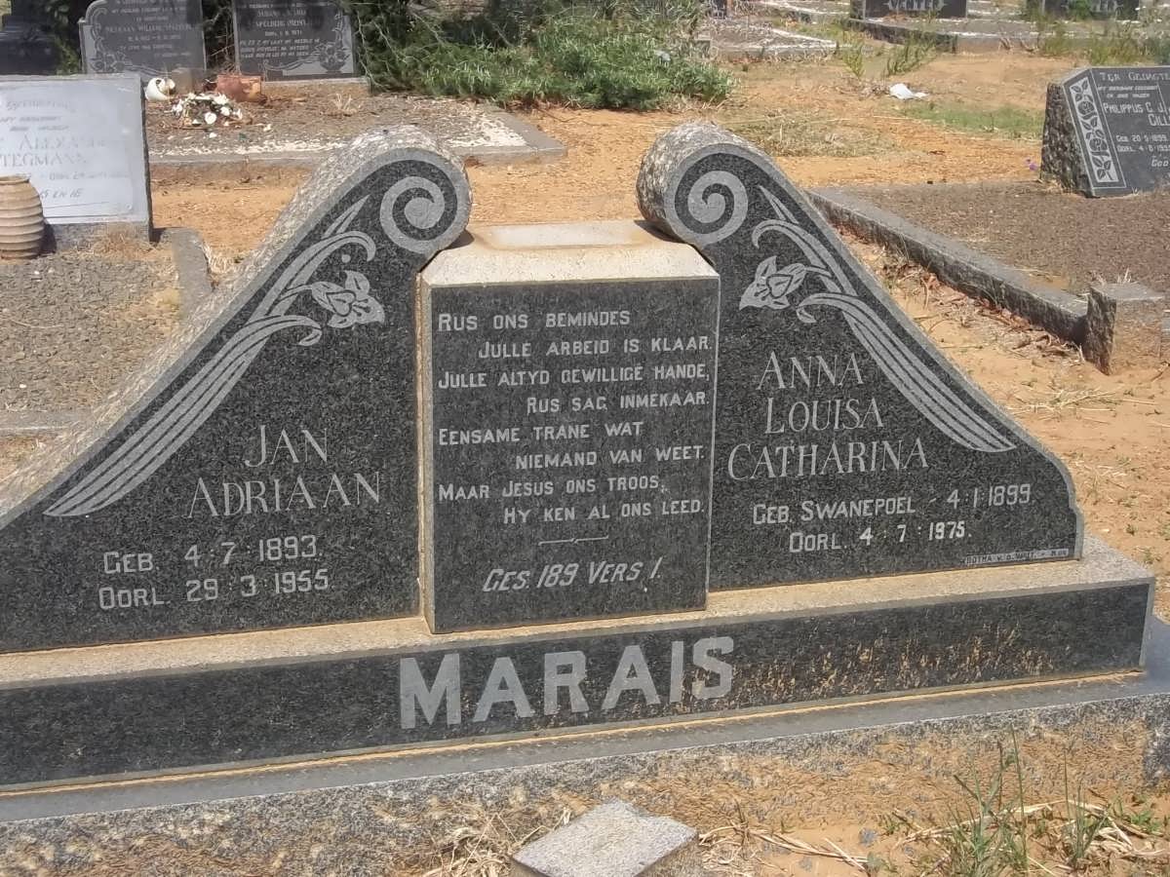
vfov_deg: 29.1
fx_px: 1690
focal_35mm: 50
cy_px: 438
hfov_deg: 38.2
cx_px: 585
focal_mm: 8.8
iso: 80
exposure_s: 1/200
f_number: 7
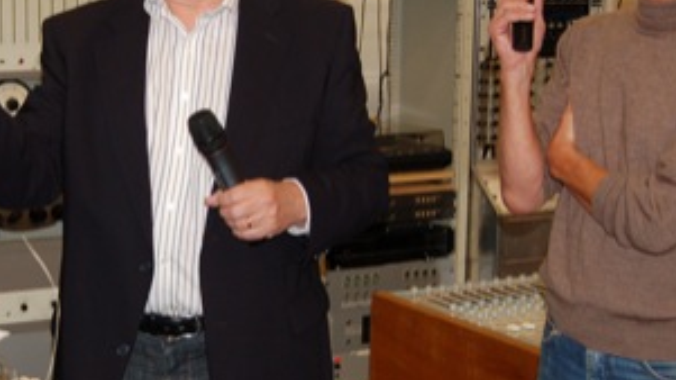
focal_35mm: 80
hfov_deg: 26.1
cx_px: 155
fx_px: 1433
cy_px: 188
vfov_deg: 15.1
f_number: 4
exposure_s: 1/60
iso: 400
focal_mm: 24
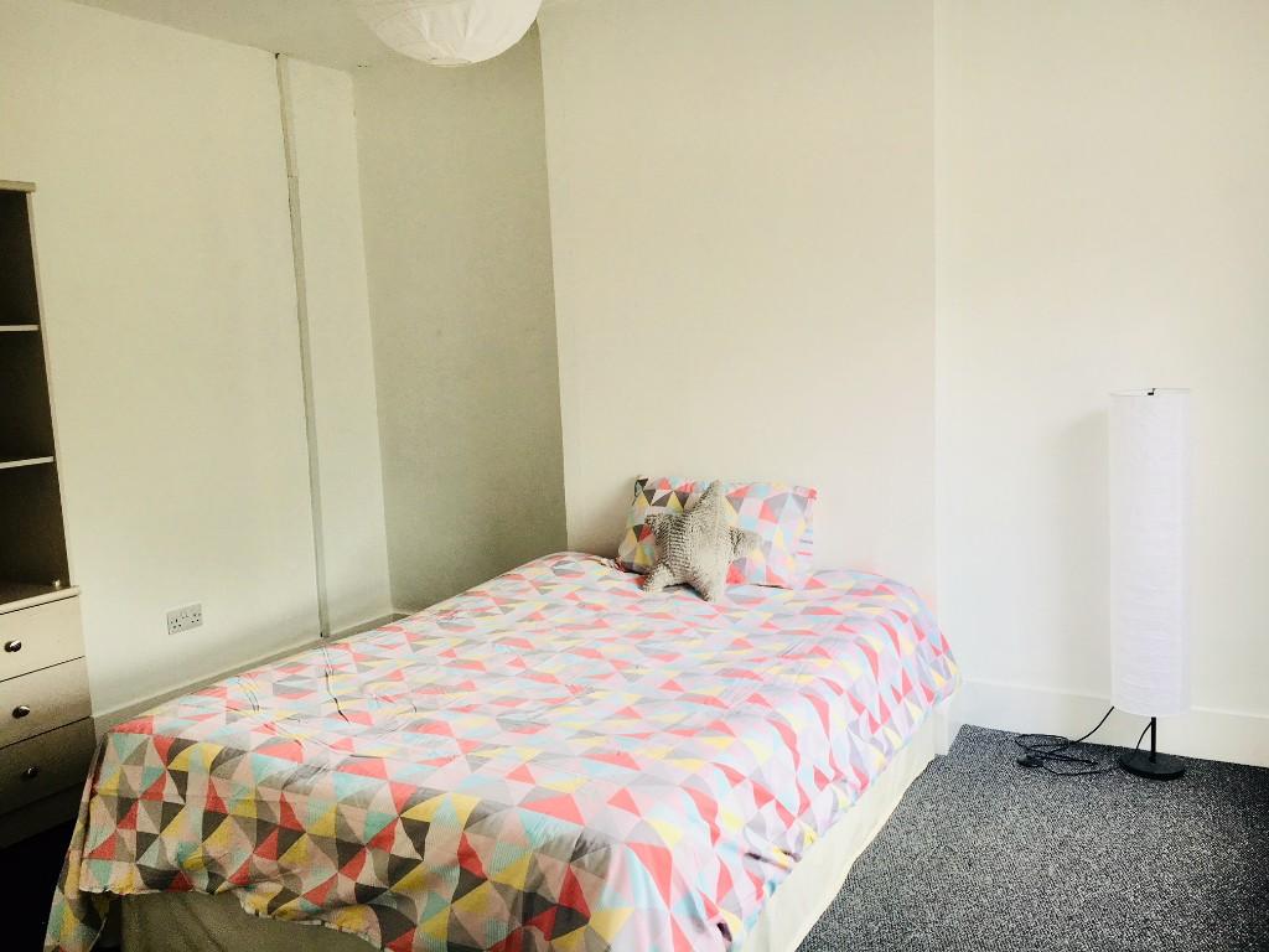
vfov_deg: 48.2
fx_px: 1063
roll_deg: +2.0
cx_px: 634
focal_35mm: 29
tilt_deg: -8.8
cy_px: 476
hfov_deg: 61.7
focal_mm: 4.15
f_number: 2.2
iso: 32
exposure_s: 1/50
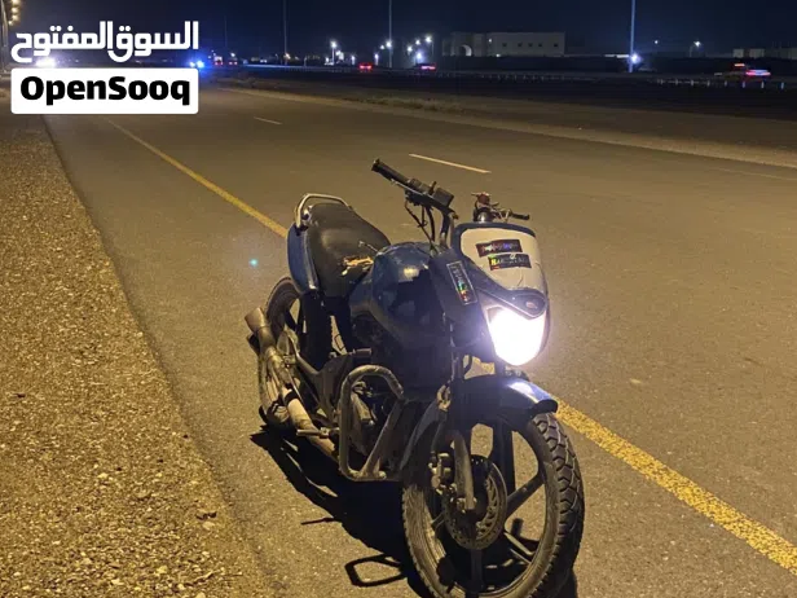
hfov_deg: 65.3
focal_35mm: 27
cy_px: 300
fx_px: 622
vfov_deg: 51.4
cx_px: 393
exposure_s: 1/25
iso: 800
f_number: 1.8
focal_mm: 4.25
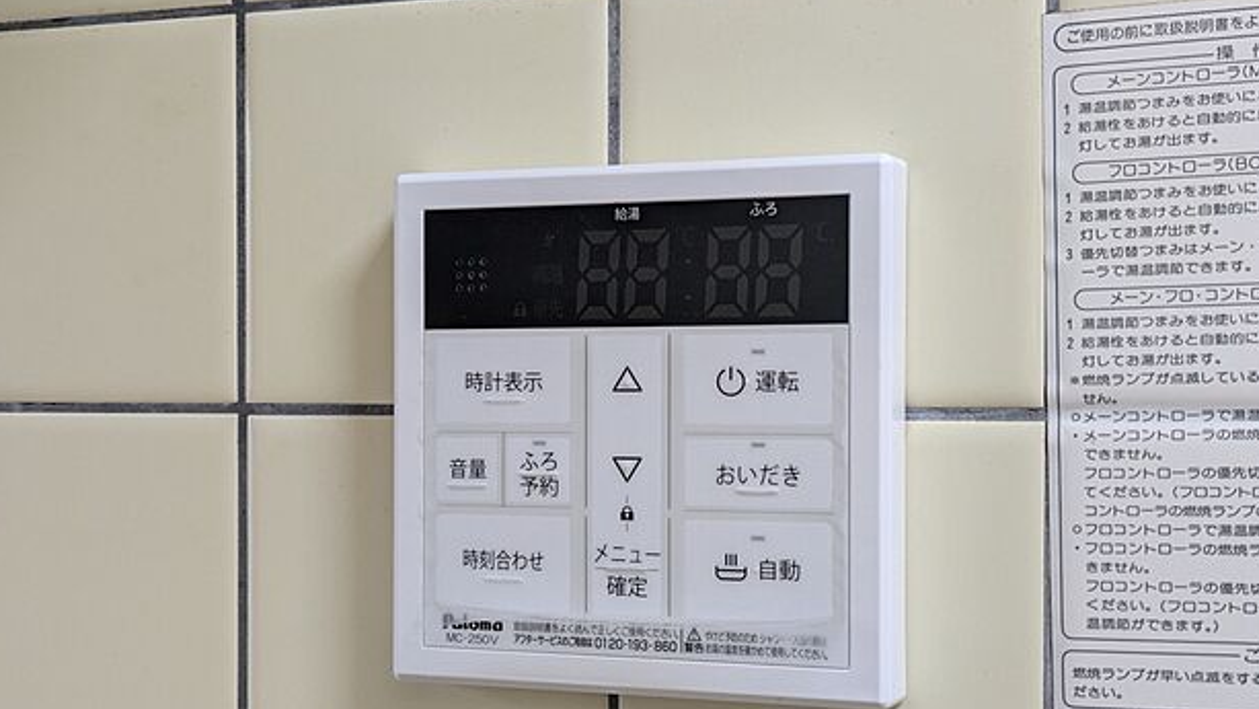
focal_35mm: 58
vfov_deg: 20.7
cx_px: 631
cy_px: 403
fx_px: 1937
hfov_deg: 36.0
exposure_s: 1/60
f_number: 1.89
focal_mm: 5.43
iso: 157
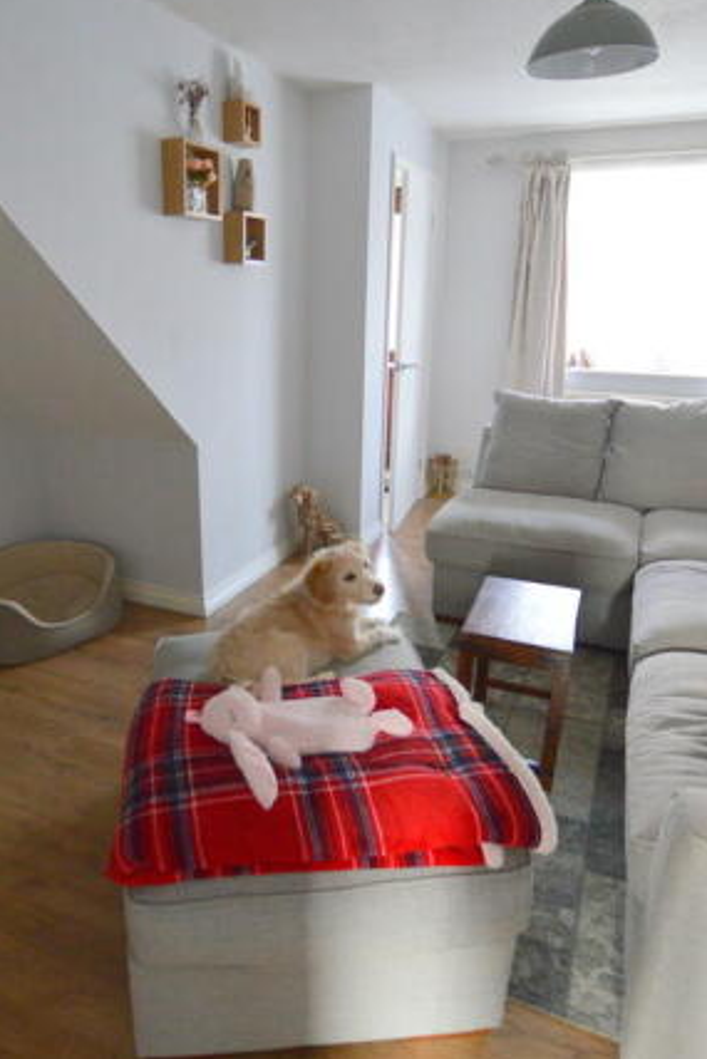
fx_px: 677
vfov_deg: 76.1
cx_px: 253
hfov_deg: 54.3
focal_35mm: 23
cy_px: 523
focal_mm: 10
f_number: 3.5
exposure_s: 1/60
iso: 1400
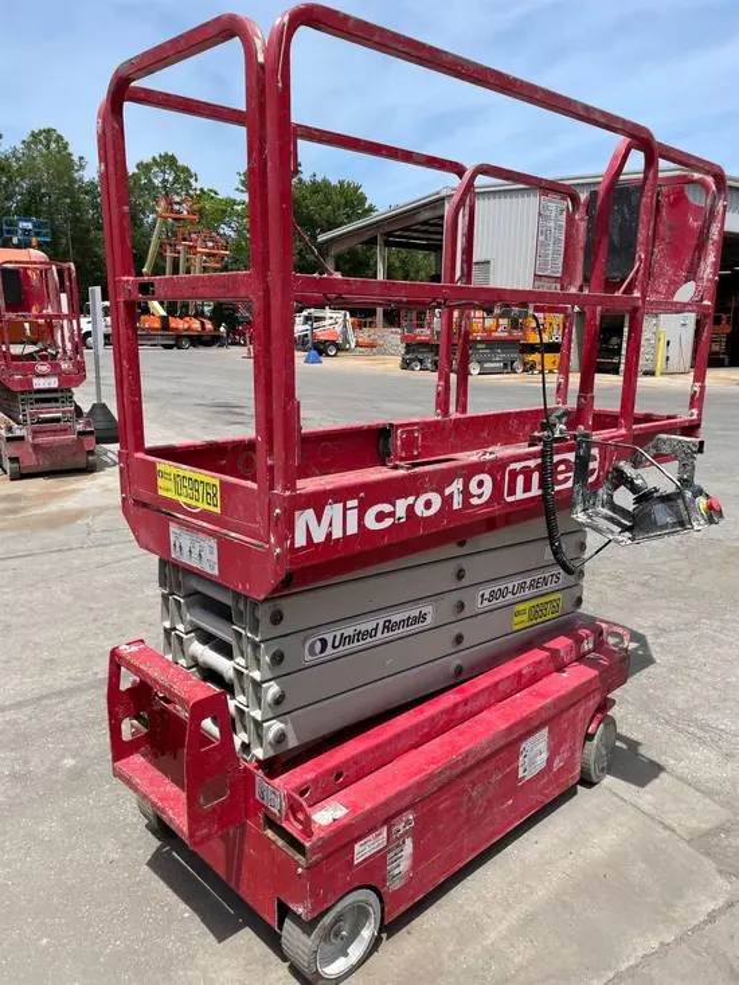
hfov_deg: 53.1
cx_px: 370
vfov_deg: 67.3
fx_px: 740
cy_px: 492
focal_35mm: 26
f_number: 1.6
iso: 32
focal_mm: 4.2
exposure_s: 1/3205
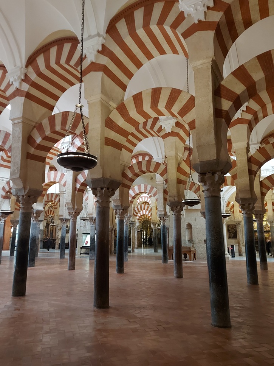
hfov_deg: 56.8
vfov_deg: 71.6
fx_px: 253
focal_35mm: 24
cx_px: 137
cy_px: 183
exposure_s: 1/24
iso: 500
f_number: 1.8
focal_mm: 5.23
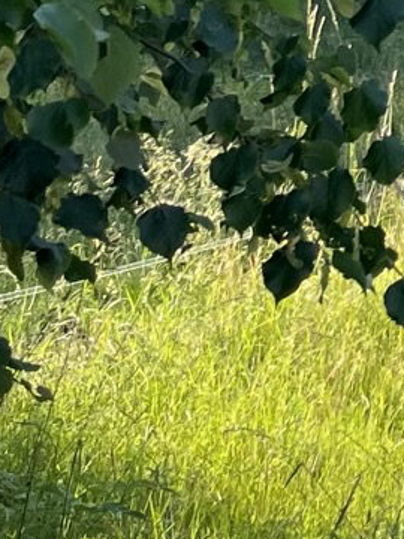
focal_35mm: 148
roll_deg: +0.6
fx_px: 2303
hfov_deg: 8.8
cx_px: 1070
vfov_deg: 12.5
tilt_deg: +5.3
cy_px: -325
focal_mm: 5.1
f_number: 1.6
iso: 50
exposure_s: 1/1477
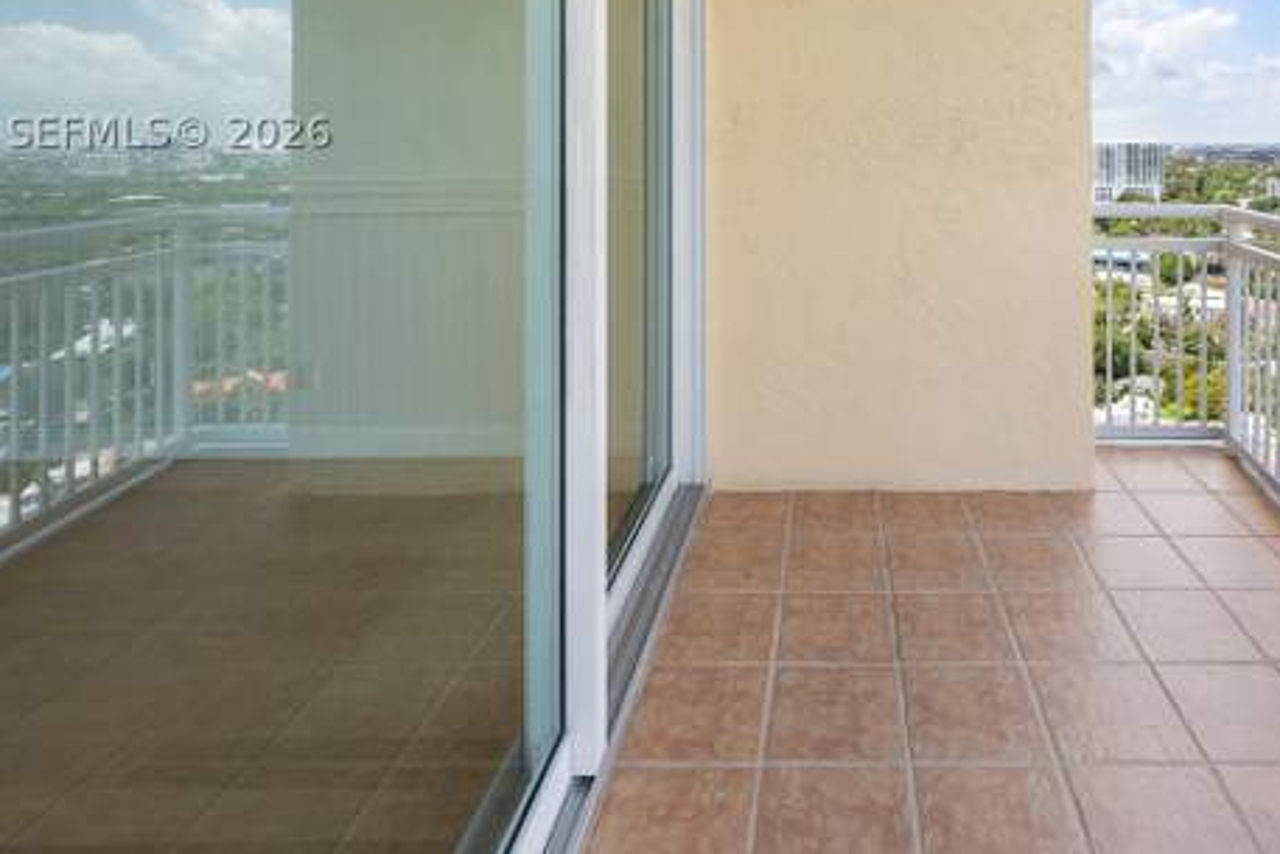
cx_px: 849
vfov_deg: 54.0
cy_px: 129
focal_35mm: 21
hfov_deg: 78.7
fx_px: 747
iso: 100
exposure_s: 1/160
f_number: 8
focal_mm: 12
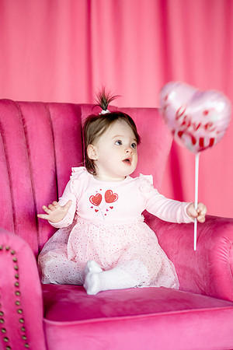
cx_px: 116
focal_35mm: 85
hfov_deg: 16.1
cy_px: 175
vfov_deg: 23.9
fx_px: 825
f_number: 2
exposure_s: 1/160
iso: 500
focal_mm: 85
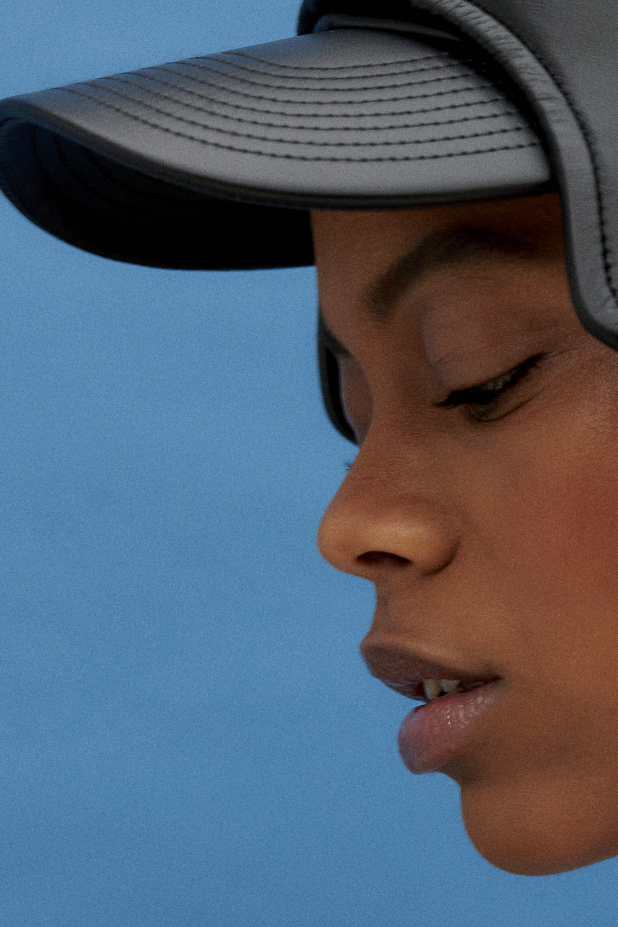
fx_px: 3064
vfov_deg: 17.2
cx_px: 807
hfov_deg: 11.2
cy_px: 586
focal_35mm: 119
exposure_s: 1/125
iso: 400
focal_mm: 35
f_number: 5.6
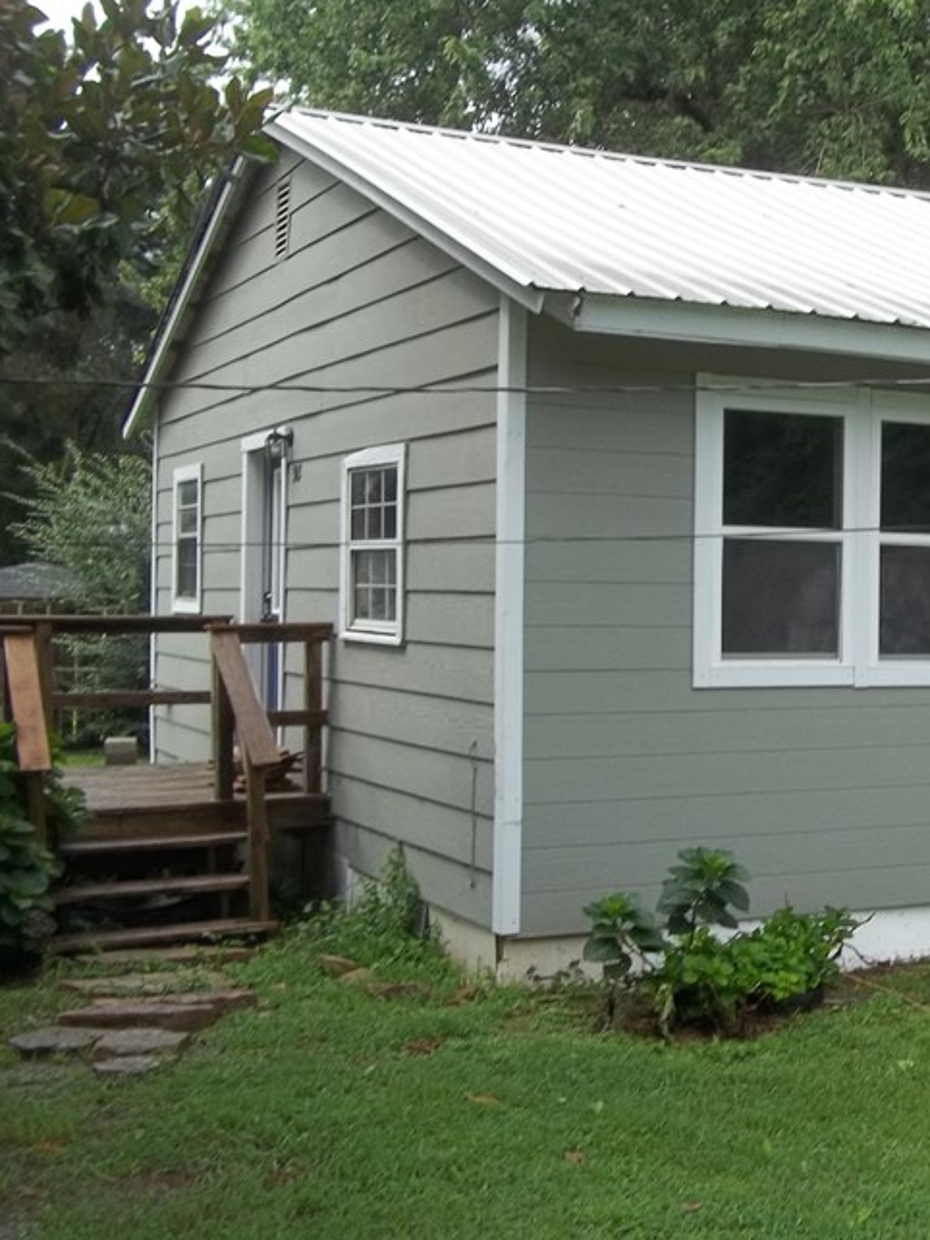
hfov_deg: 27.6
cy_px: 631
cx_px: 824
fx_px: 1828
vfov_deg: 37.5
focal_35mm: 51
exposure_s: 1/80
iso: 64
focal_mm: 5.7
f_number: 8.8
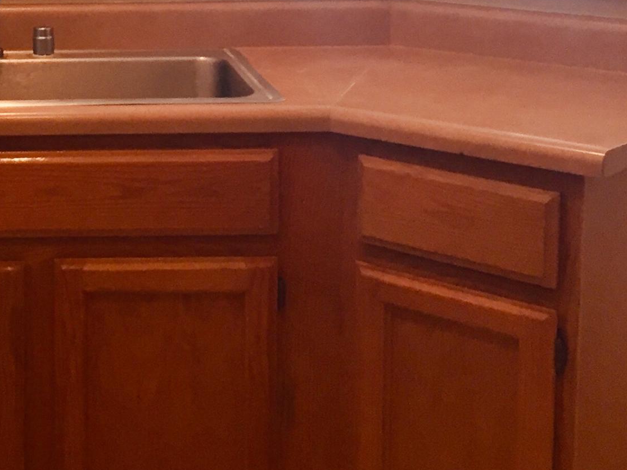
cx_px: -5
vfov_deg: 18.4
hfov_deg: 23.9
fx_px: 1413
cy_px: 4
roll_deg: +0.7
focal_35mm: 78
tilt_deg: -8.2
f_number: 2.2
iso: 80
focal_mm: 4.15
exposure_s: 1/30
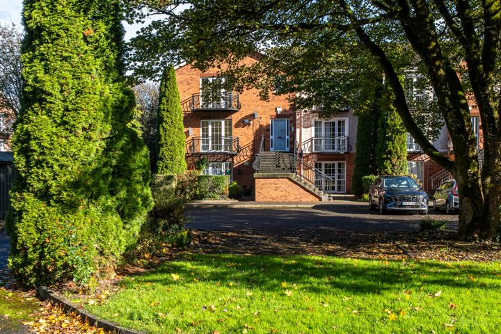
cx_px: 247
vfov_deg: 37.7
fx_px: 488
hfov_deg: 54.3
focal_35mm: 35
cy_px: 189
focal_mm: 21
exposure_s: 1/250
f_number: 8
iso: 250
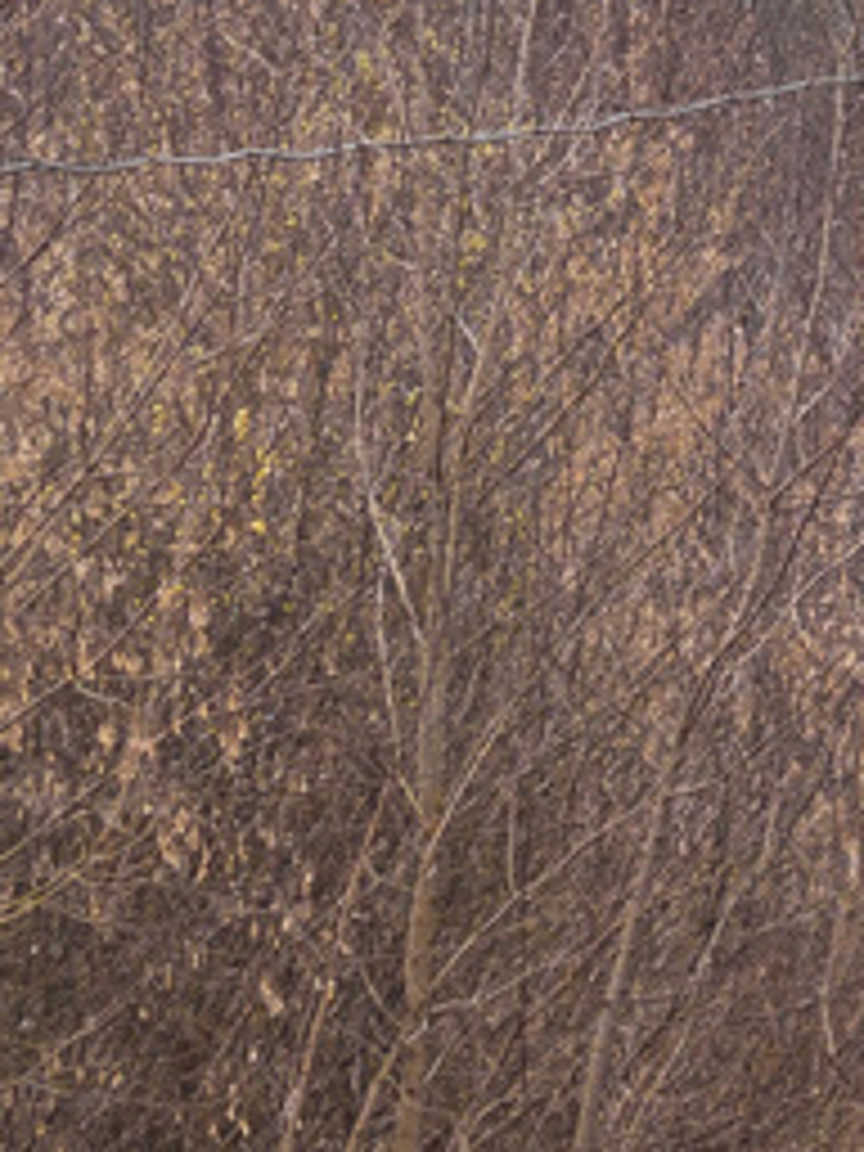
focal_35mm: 761
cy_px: -162
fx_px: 25326
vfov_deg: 2.6
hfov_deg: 1.9
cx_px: 3182
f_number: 7.1
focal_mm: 135
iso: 160
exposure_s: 1/800
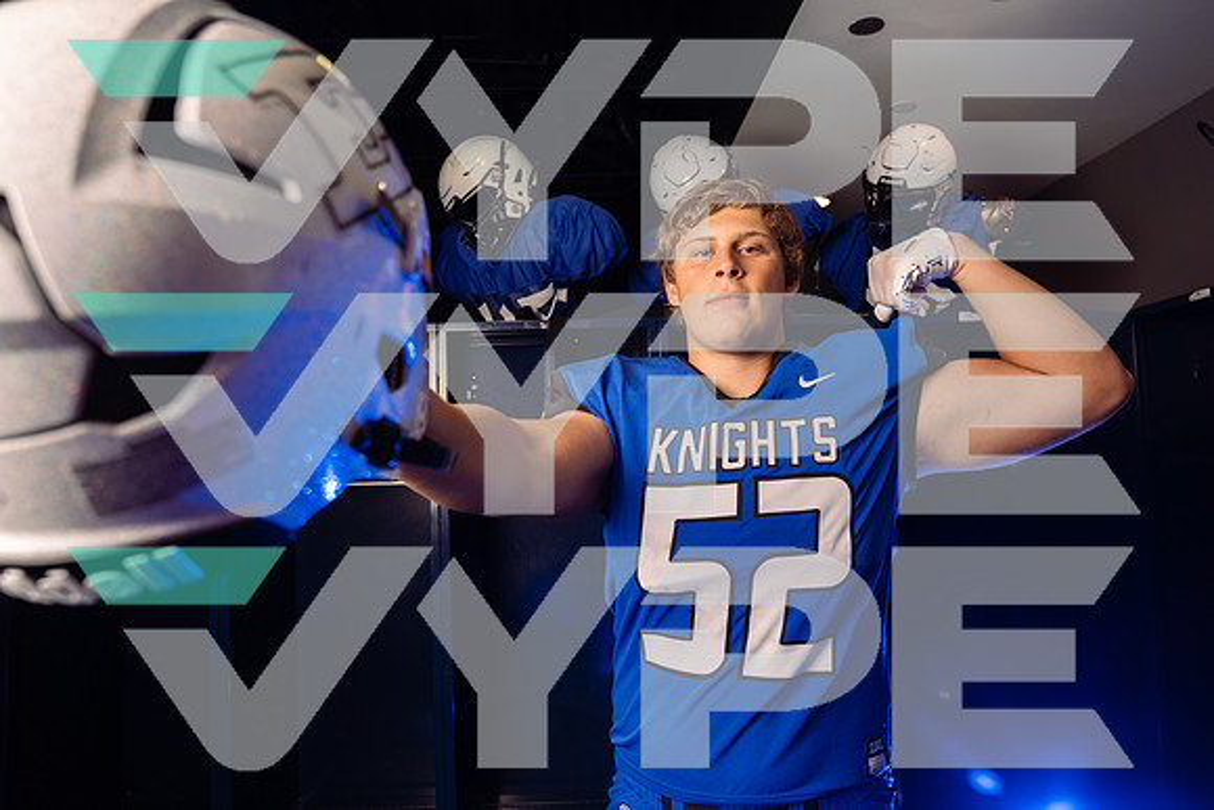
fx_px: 809
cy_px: 405
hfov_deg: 73.7
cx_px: 607
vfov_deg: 53.2
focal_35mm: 24
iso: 320
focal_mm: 24
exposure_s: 1/250
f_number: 4.5
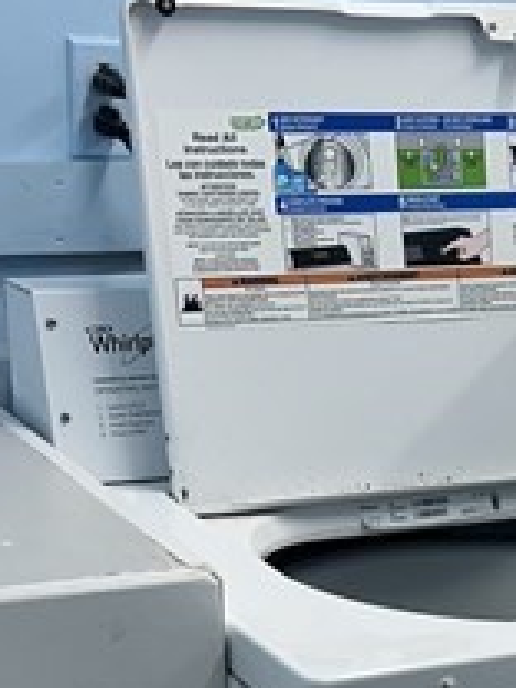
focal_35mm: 96
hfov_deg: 15.0
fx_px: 1908
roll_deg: -2.0
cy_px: 784
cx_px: 576
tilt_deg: -24.3
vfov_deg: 19.5
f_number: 1.5
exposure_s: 1/120
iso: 64
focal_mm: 5.7
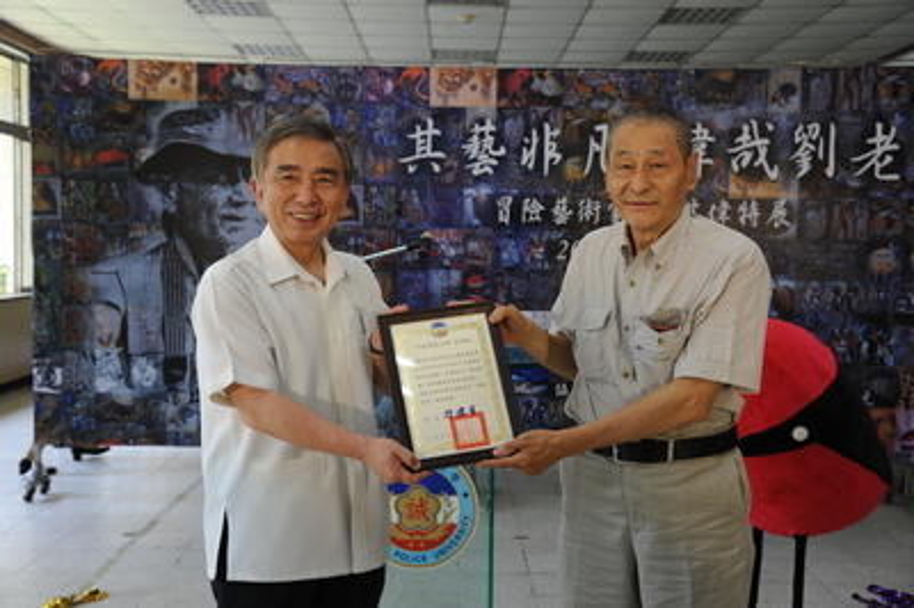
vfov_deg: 29.2
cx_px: 457
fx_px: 1167
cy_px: 304
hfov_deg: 42.8
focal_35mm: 46
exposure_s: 1/100
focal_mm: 46
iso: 800
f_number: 5
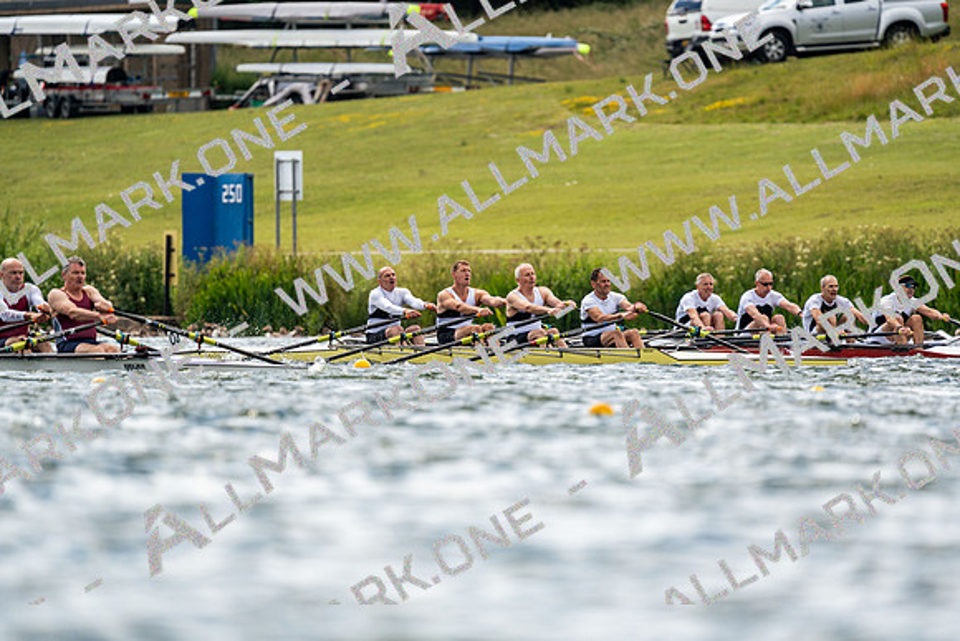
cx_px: 480
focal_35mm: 600
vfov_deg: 2.3
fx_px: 16003
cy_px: 320
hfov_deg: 3.4
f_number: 6.3
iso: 320
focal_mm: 600
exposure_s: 1/2000
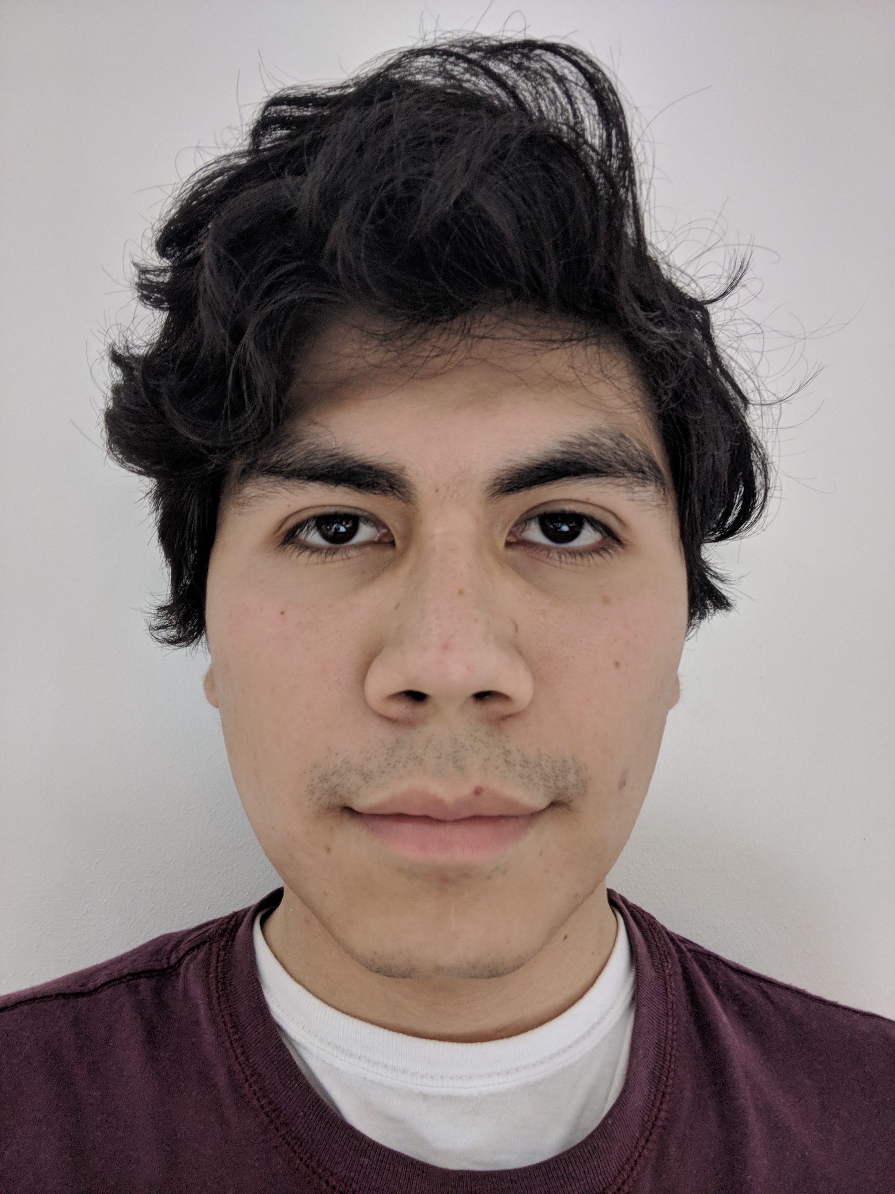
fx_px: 862
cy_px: 597
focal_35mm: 25
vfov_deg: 69.4
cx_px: 448
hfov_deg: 54.9
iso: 307
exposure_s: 1/20
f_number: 2.4
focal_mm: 3.38
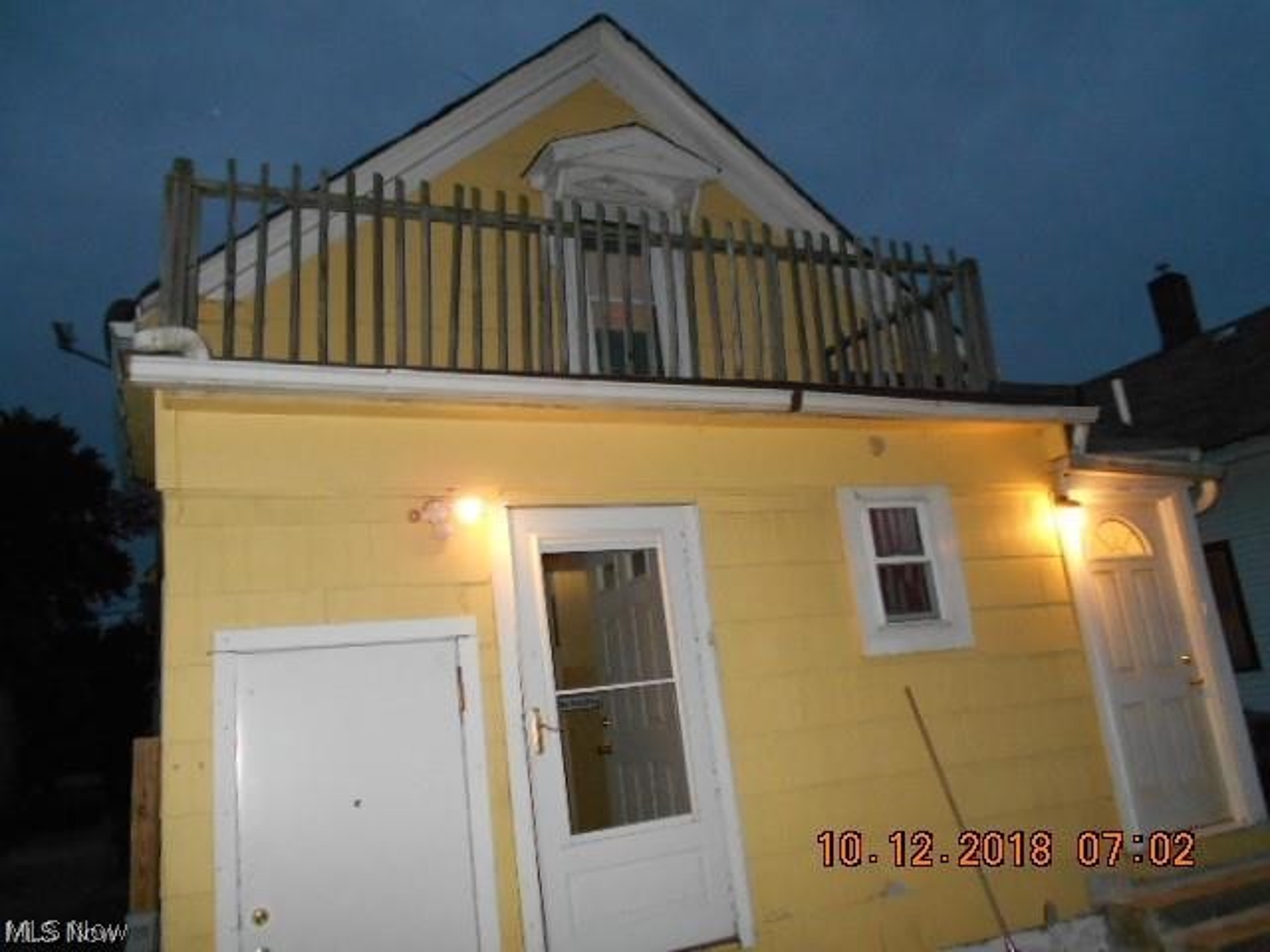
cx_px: 635
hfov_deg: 67.3
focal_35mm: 26
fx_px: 954
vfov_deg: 53.1
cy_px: 476
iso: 500
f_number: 3.2
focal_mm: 4.6
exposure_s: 1/25
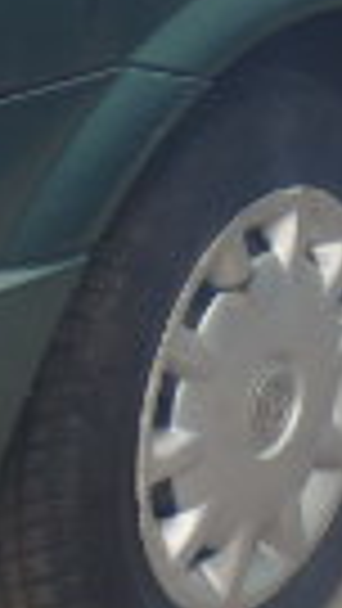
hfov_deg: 7.8
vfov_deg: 13.6
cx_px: 63
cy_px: -72
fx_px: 2497
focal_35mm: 155
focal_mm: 5.4
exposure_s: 1/100
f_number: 4.1
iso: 125
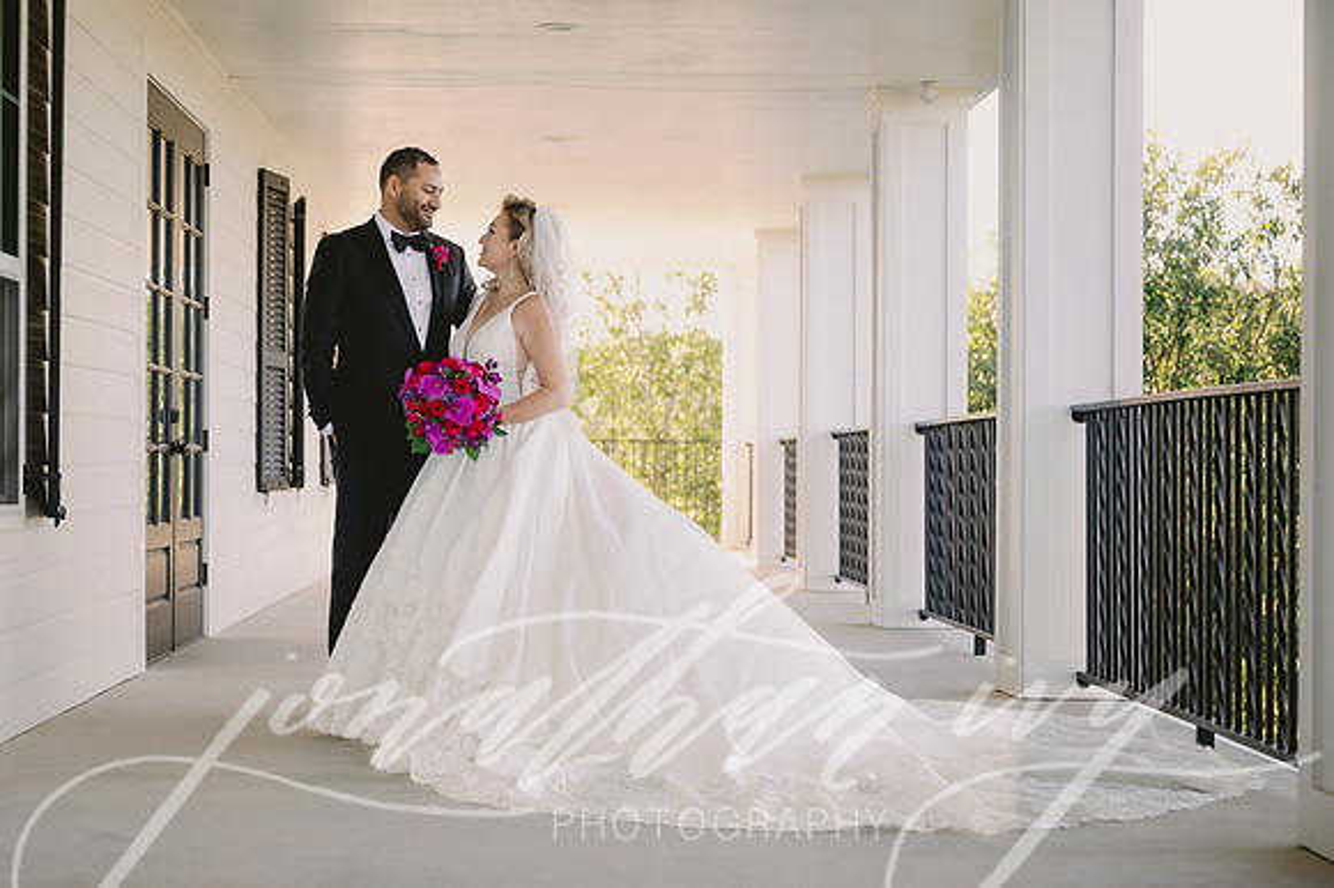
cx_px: 611
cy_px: 471
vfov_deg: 21.5
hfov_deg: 31.9
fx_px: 2335
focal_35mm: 63
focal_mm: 56
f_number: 2.8
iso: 100
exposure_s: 1/320
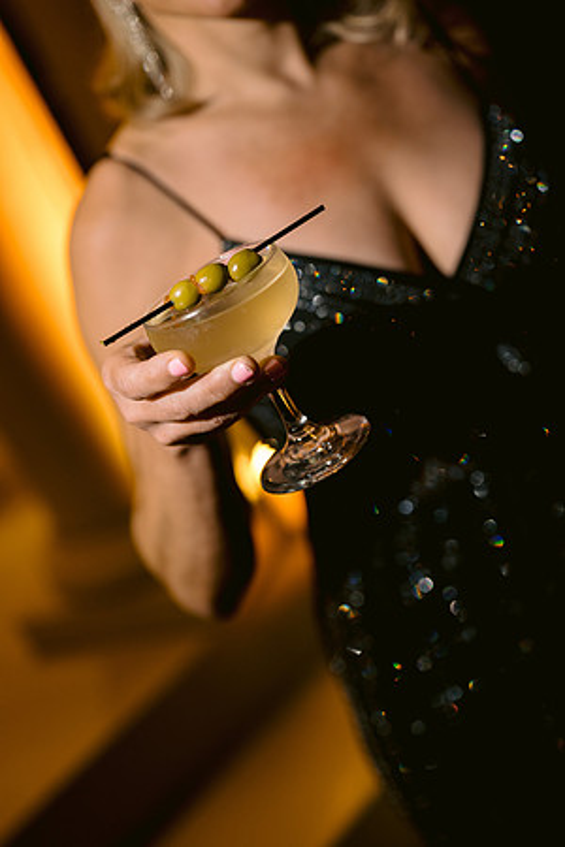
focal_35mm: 50
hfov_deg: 27.0
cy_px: 424
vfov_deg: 39.6
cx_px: 282
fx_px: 1177
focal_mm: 50
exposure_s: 1/100
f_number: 2.2
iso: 640
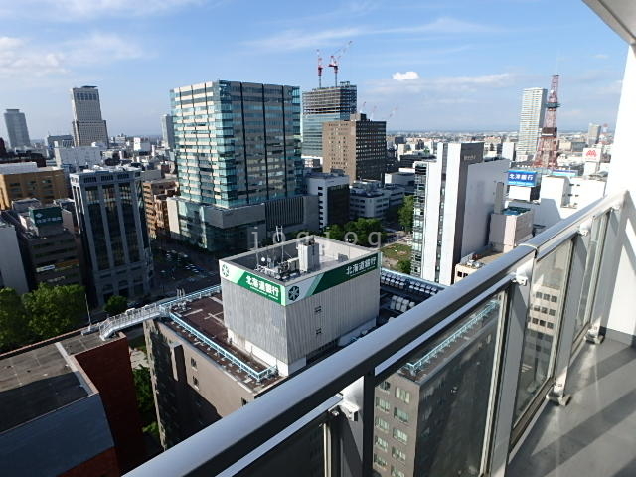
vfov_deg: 63.4
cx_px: 318
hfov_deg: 79.0
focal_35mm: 21
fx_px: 386
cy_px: 238
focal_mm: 3.7
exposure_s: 1/400
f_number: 6
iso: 125
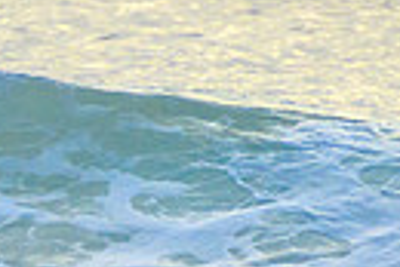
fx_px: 27197
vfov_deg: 0.6
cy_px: 193
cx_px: -114
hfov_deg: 0.8
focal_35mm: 2445
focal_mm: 400
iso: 720
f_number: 5.6
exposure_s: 1/2000
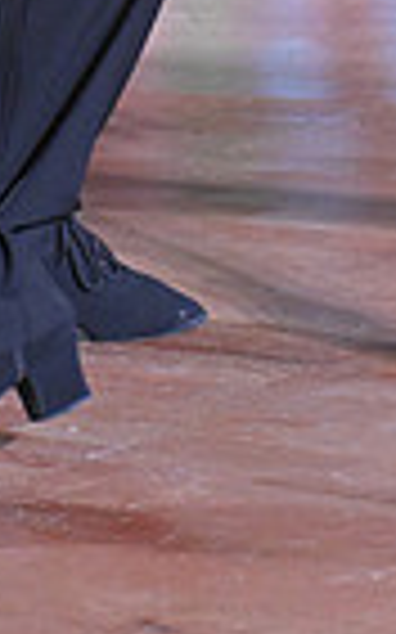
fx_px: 5065
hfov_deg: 4.5
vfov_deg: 6.9
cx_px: 151
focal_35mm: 293
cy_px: -638
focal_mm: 70
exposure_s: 1/400
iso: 5000
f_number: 4
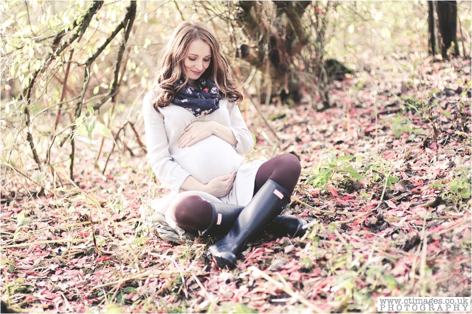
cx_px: 236
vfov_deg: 16.1
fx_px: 1114
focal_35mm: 85
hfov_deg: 23.9
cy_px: 157
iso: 320
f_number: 1.4
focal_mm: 85
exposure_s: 1/640
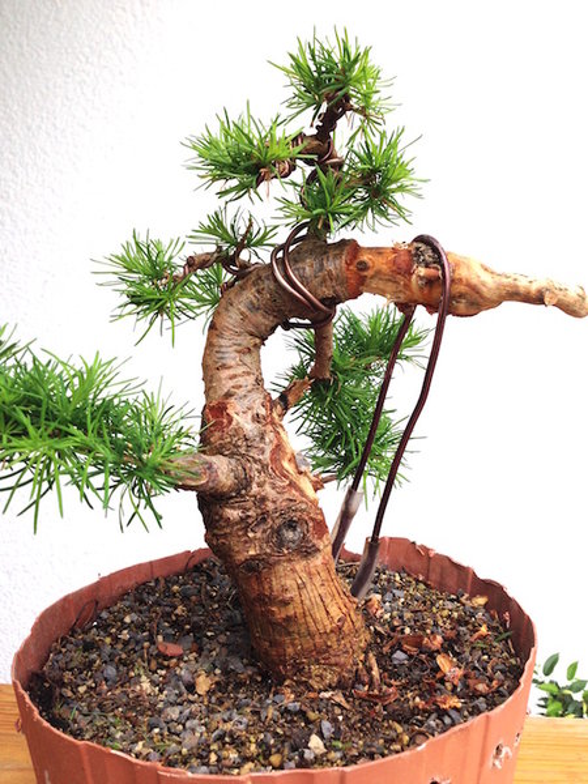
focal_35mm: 33
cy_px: 392
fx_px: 747
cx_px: 294
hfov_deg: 42.9
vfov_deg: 55.4
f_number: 2.4
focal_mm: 4.12
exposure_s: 1/120
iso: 50
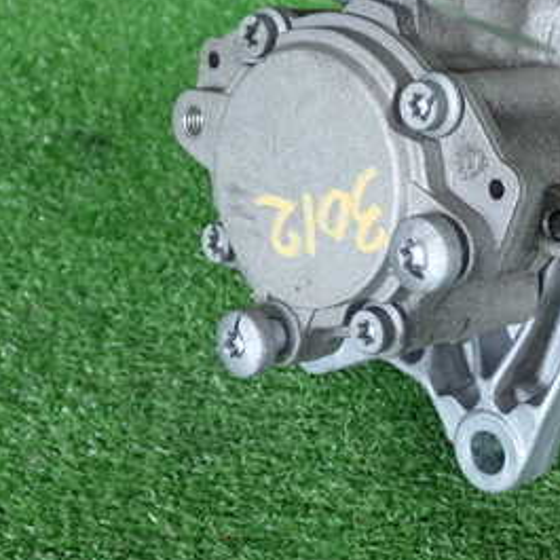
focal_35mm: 64
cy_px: 205
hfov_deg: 26.7
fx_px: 1171
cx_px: 391
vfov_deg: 26.8
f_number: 2.4
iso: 200
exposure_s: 1/80
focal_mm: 5.79
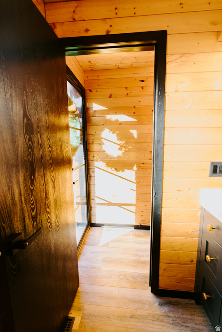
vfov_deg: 96.7
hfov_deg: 73.7
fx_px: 148
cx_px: 111
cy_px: 166
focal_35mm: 16
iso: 320
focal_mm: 16
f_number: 2.8
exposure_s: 1/125
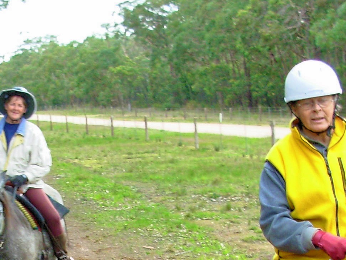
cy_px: 327
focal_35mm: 110
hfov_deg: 17.7
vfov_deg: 13.1
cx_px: 46
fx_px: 1100
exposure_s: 1/140
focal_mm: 6.3
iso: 50
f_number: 2.9
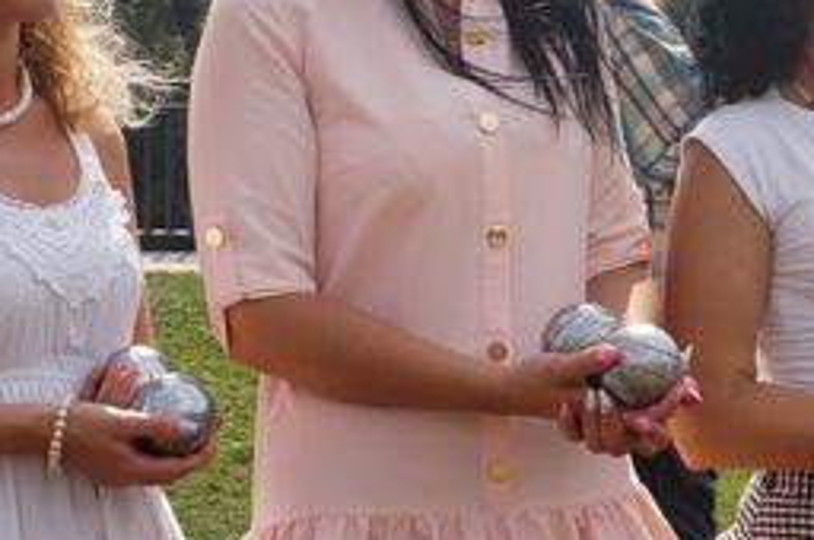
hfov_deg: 14.2
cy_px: 202
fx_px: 3238
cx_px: 747
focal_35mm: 143
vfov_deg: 9.5
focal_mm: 35
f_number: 9
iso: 100
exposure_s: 1/160
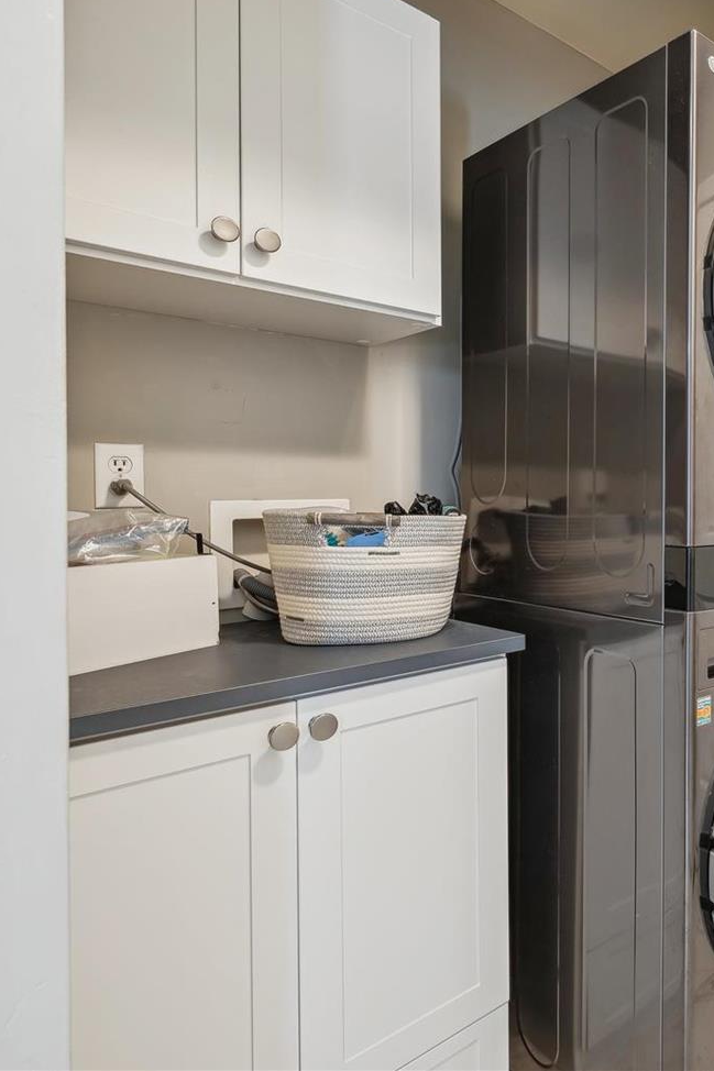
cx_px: 700
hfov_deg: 46.8
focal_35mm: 23
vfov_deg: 75.9
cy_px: 486
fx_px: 684
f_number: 8
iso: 400
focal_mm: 14
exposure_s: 1/2.5
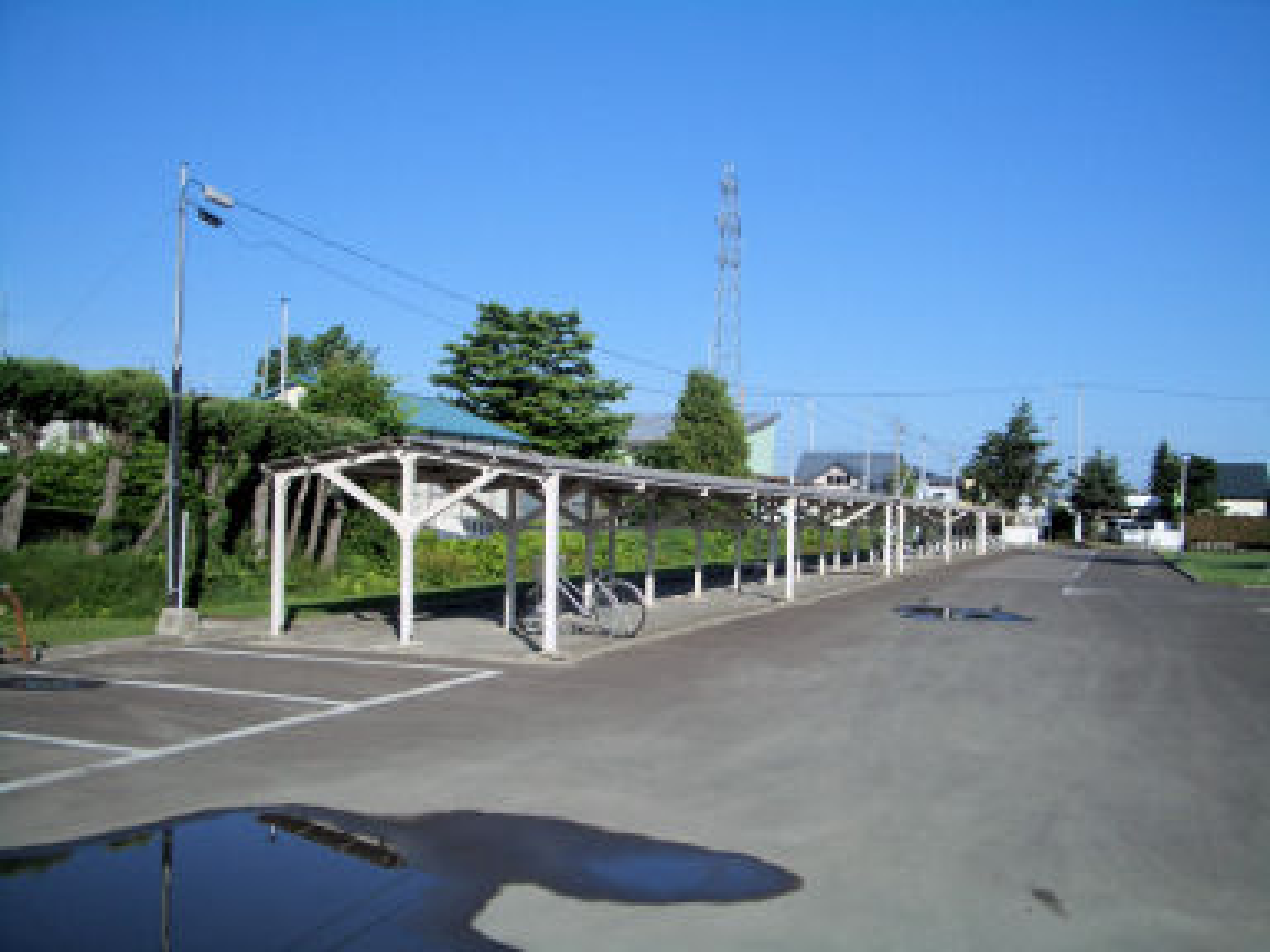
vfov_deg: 40.7
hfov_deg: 52.6
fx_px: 1284
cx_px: 635
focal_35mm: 35
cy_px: 476
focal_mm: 5.8
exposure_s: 1/800
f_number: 4.3
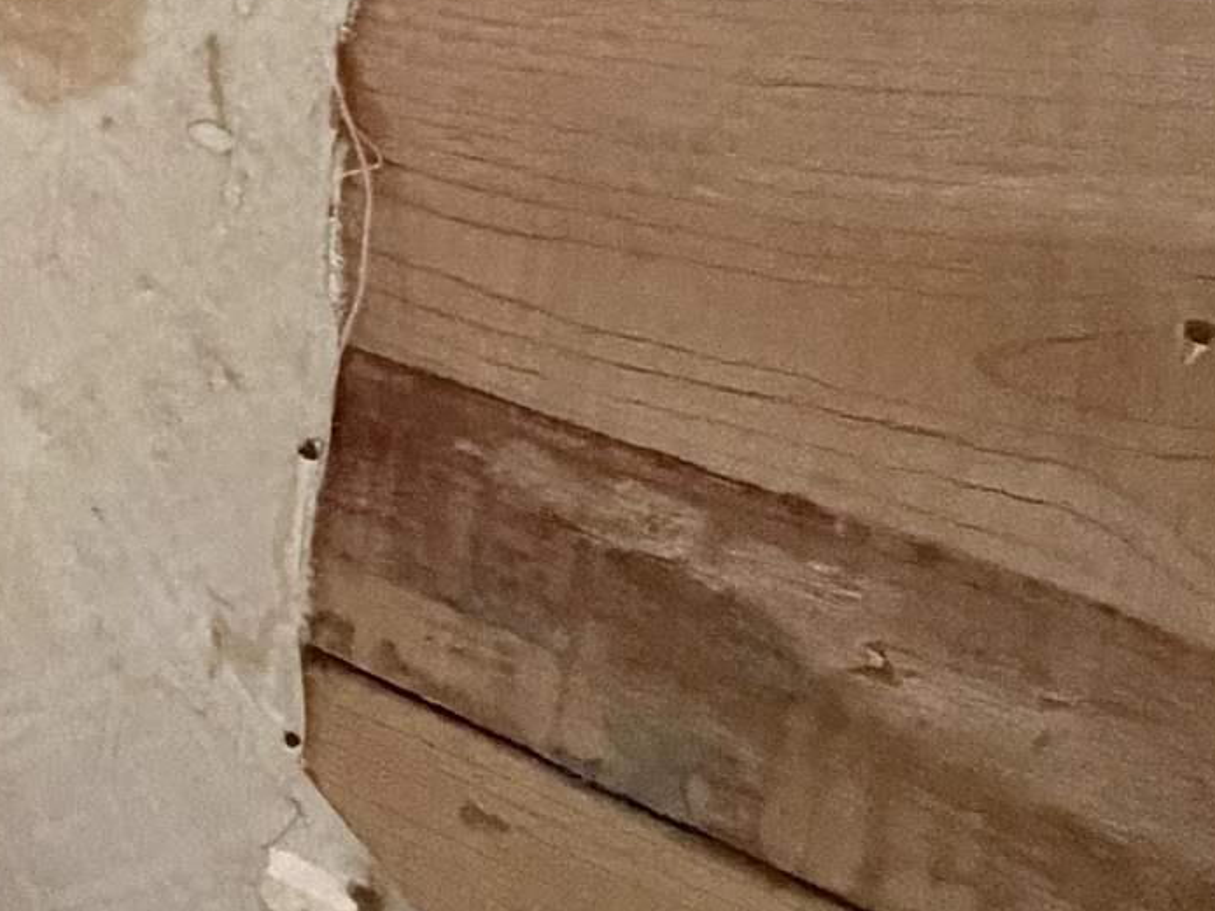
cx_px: -1394
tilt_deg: -7.0
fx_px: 2175
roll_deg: +1.2
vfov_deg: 22.2
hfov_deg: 17.5
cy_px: -110
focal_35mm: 62
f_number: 2.2
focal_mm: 2.22
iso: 1250
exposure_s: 1/60
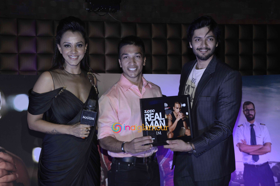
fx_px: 443
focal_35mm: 57
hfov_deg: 35.1
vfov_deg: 23.7
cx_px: 140
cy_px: 93
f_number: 6.3
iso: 800
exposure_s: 1/160
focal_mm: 38
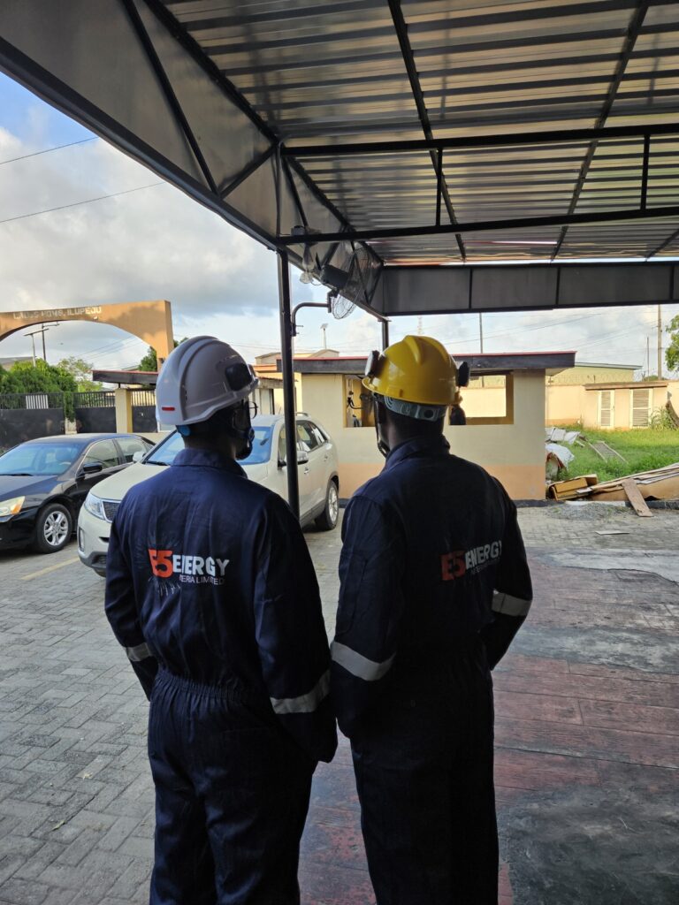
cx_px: 340
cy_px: 452
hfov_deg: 58.9
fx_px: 602
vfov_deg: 73.9
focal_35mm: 23
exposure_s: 1/359
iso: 64
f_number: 1.8
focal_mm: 5.4
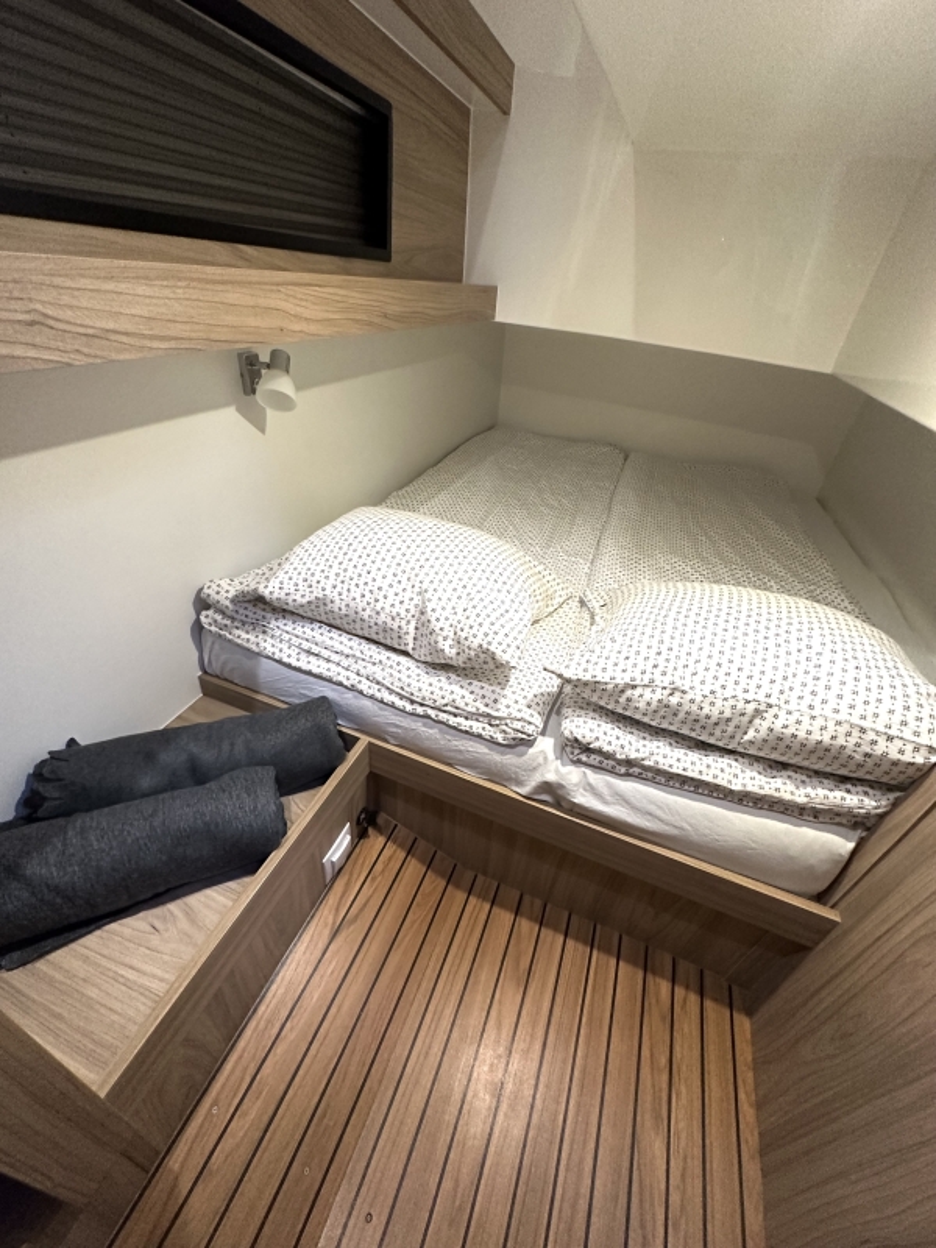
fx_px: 505
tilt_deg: -36.0
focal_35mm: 14
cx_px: 468
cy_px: 624
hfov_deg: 85.7
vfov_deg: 102.1
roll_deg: -8.3
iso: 400
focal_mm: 2.22
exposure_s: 1/60
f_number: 2.2
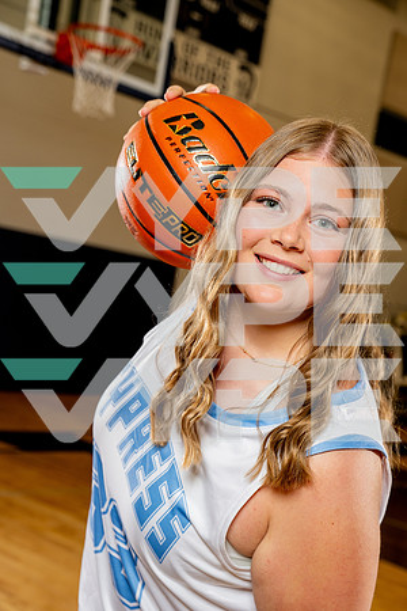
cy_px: 306
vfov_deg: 33.9
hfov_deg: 23.0
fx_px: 1000
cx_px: 204
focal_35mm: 59
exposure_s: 1/250
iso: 400
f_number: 5.6
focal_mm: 59
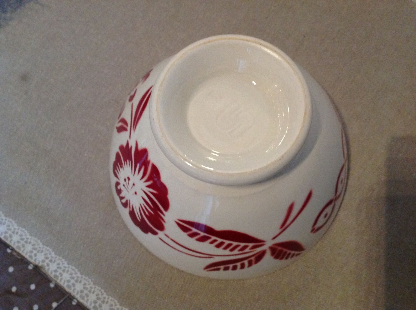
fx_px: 420
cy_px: 155
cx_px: 208
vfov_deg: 40.6
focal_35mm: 35
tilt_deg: -74.1
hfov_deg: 52.7
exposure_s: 1/17
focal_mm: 4.28
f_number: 2.4
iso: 320
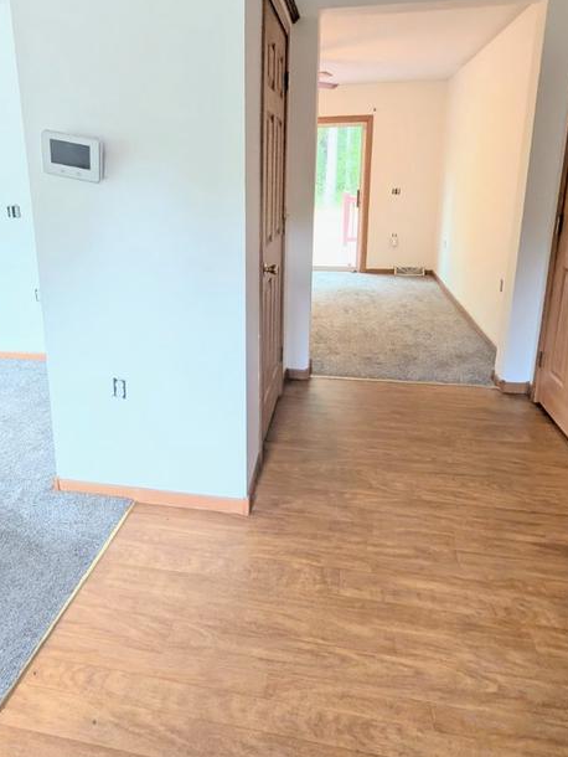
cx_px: 224
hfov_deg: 58.4
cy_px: 307
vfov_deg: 73.2
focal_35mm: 23
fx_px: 503
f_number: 2.2
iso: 243
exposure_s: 1/24
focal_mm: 1.54
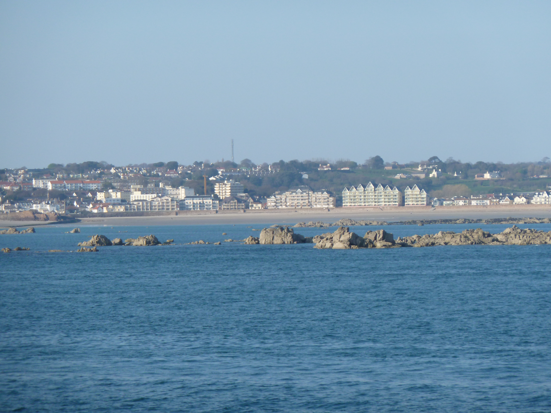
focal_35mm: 210
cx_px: 276
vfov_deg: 7.1
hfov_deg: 9.4
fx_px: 3343
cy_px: 206
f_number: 4.6
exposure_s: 1/640
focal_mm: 34.4
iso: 125
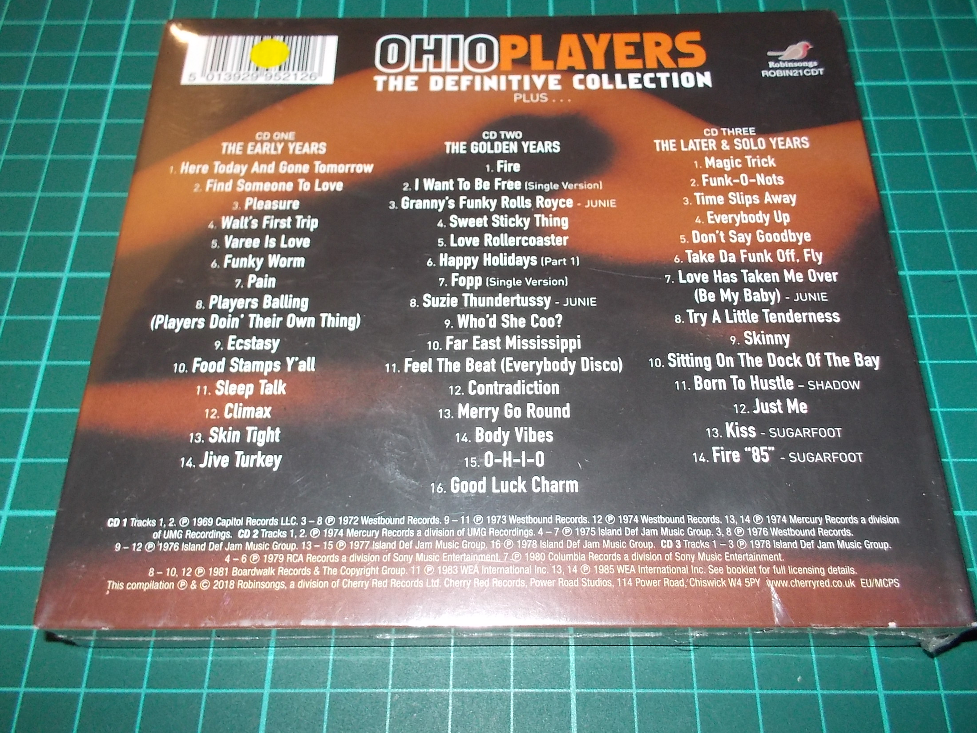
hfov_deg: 60.0
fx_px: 847
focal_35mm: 30
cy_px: 362
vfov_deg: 46.8
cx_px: 505
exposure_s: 1/30
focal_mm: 4.1
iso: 200
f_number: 3.3
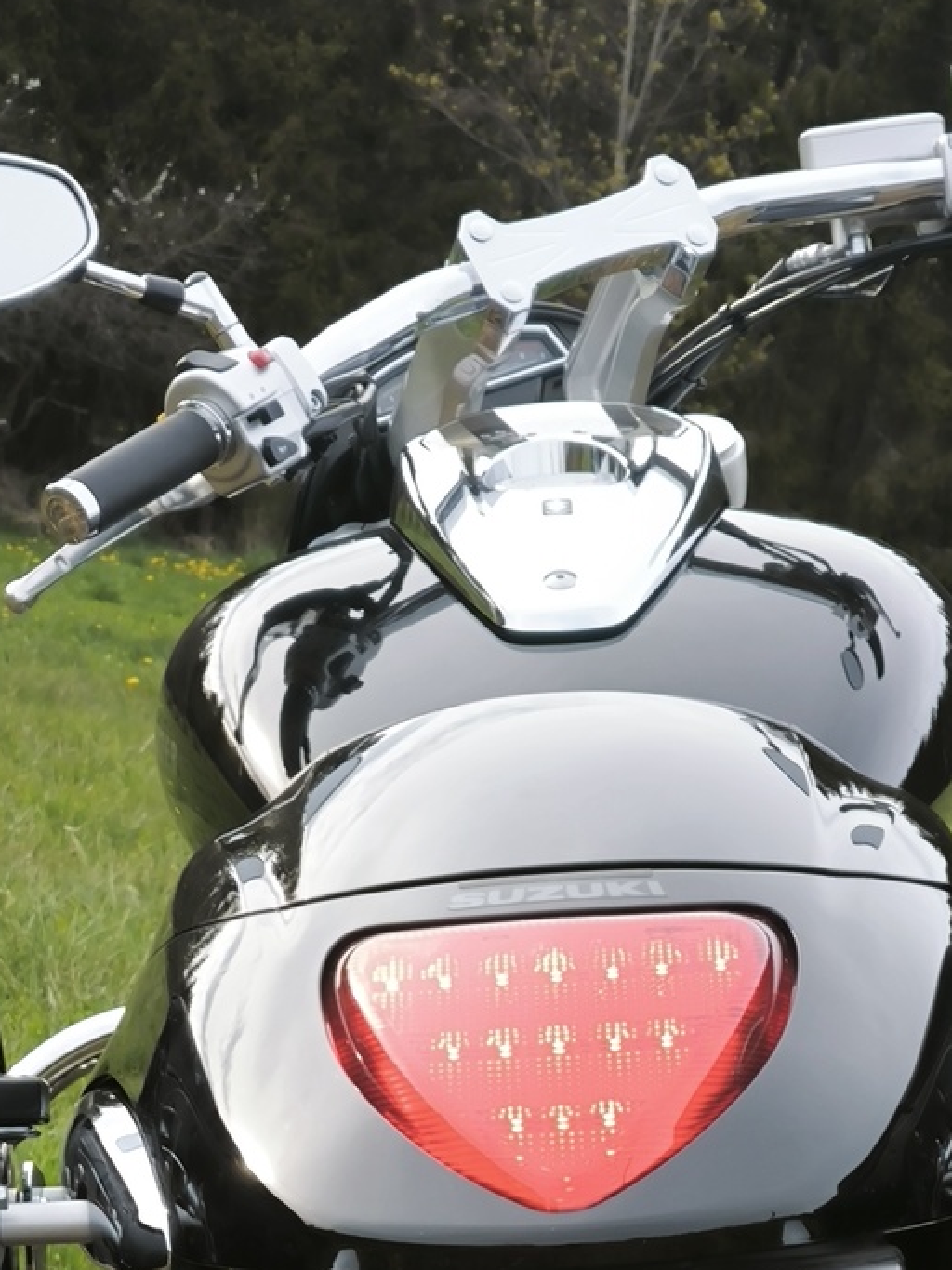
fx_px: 5759
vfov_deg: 12.4
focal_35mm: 157
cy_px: 1385
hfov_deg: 9.4
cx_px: 643
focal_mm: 7.1
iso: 50
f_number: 1.9
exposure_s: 1/161
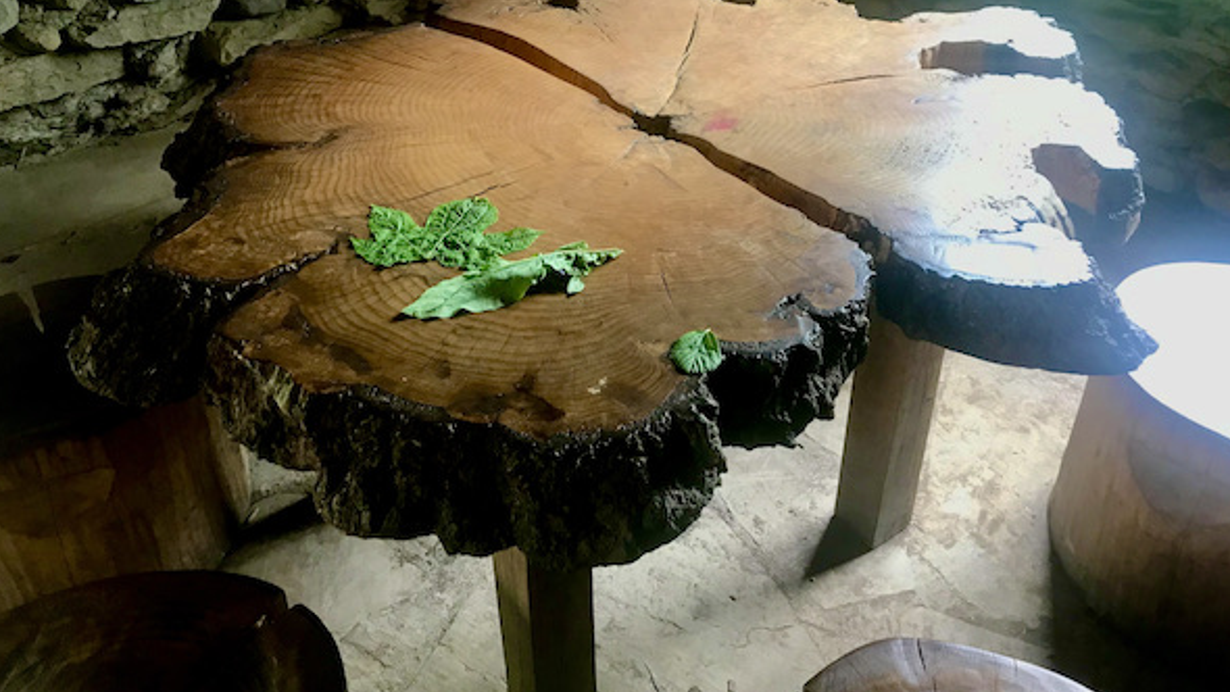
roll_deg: +0.9
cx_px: 613
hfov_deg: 62.6
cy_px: 275
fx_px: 1011
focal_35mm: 31
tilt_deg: -35.7
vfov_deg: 37.6
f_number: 1.8
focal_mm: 3.99
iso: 40
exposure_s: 1/15
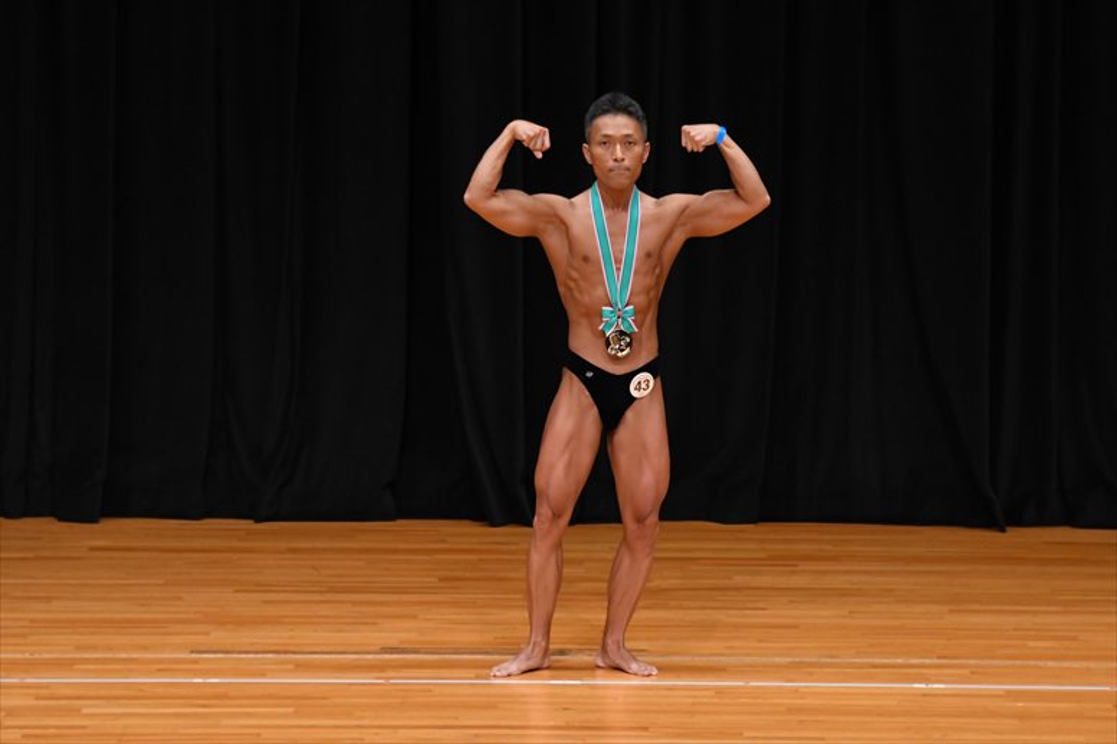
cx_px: 558
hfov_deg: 7.6
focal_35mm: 270
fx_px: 8374
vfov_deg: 5.1
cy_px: 372
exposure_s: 1/400
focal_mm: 180
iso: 2500
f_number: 5.6
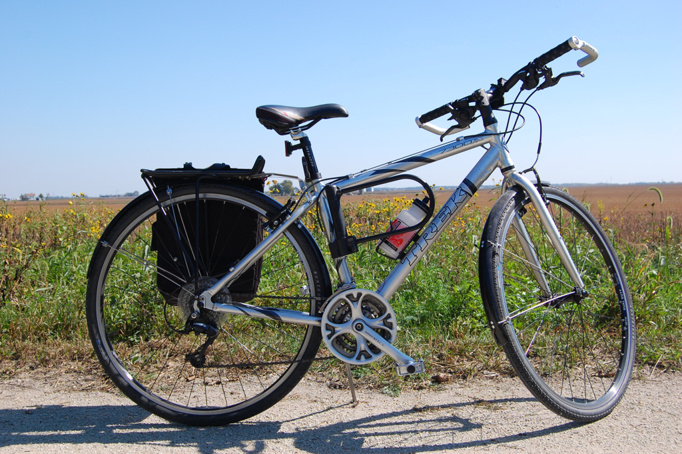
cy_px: 227
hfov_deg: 49.6
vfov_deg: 34.2
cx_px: 341
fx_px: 738
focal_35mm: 39
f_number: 7.1
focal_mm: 26
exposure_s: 1/200
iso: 200
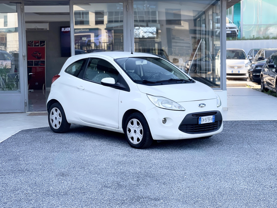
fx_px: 512
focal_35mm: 64
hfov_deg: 30.3
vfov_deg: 22.9
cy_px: 104
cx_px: 138
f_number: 2.2
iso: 25
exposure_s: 1/121
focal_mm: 7.5
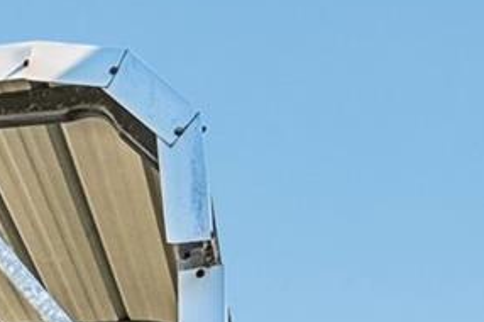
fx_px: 1166
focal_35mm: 87
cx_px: -357
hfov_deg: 18.8
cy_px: 829
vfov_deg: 11.9
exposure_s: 1/800
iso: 2500
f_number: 8
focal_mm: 15.5
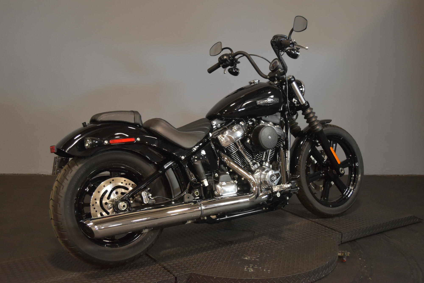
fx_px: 459
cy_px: 142
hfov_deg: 49.5
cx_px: 212
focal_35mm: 39
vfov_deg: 34.2
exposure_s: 1/30
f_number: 4.2
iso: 1000
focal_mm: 26
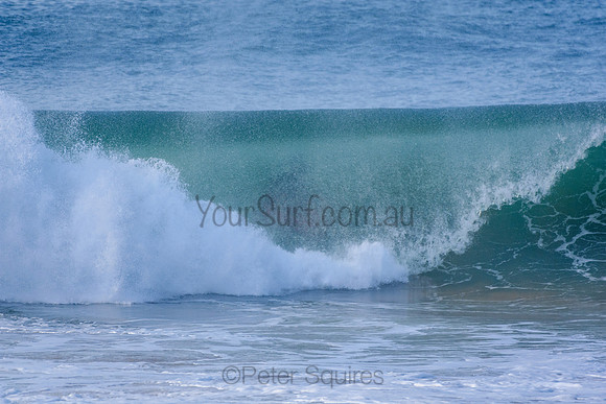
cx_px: 303
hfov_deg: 2.7
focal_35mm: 750
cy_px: 202
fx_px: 12627
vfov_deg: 1.8
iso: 450
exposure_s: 1/2000
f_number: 5.6
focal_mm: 500
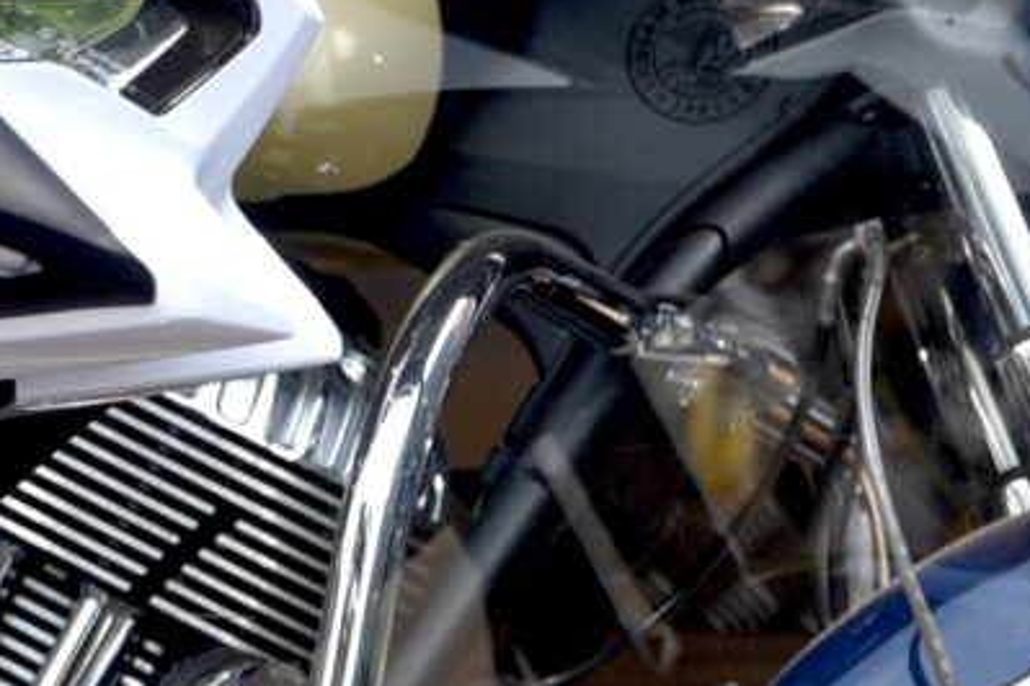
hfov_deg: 4.5
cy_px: 564
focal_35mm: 449
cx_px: -1719
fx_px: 12845
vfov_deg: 3.1
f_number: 4
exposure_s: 1/60
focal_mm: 70
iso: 100
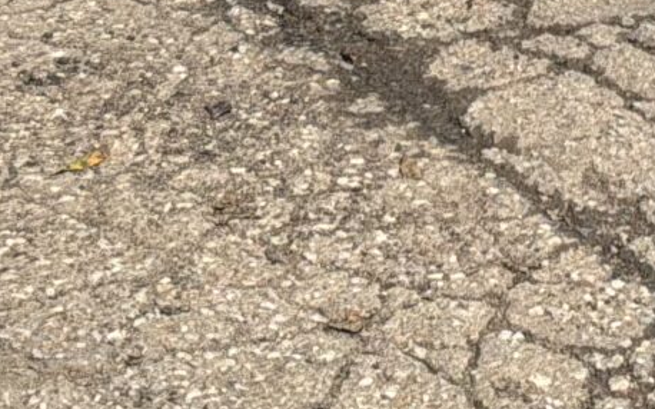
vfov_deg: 7.7
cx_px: 661
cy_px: -246
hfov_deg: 12.5
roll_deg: -2.1
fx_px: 2963
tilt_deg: -11.0
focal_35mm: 166
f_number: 1.8
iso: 25
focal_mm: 3
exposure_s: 1/2538
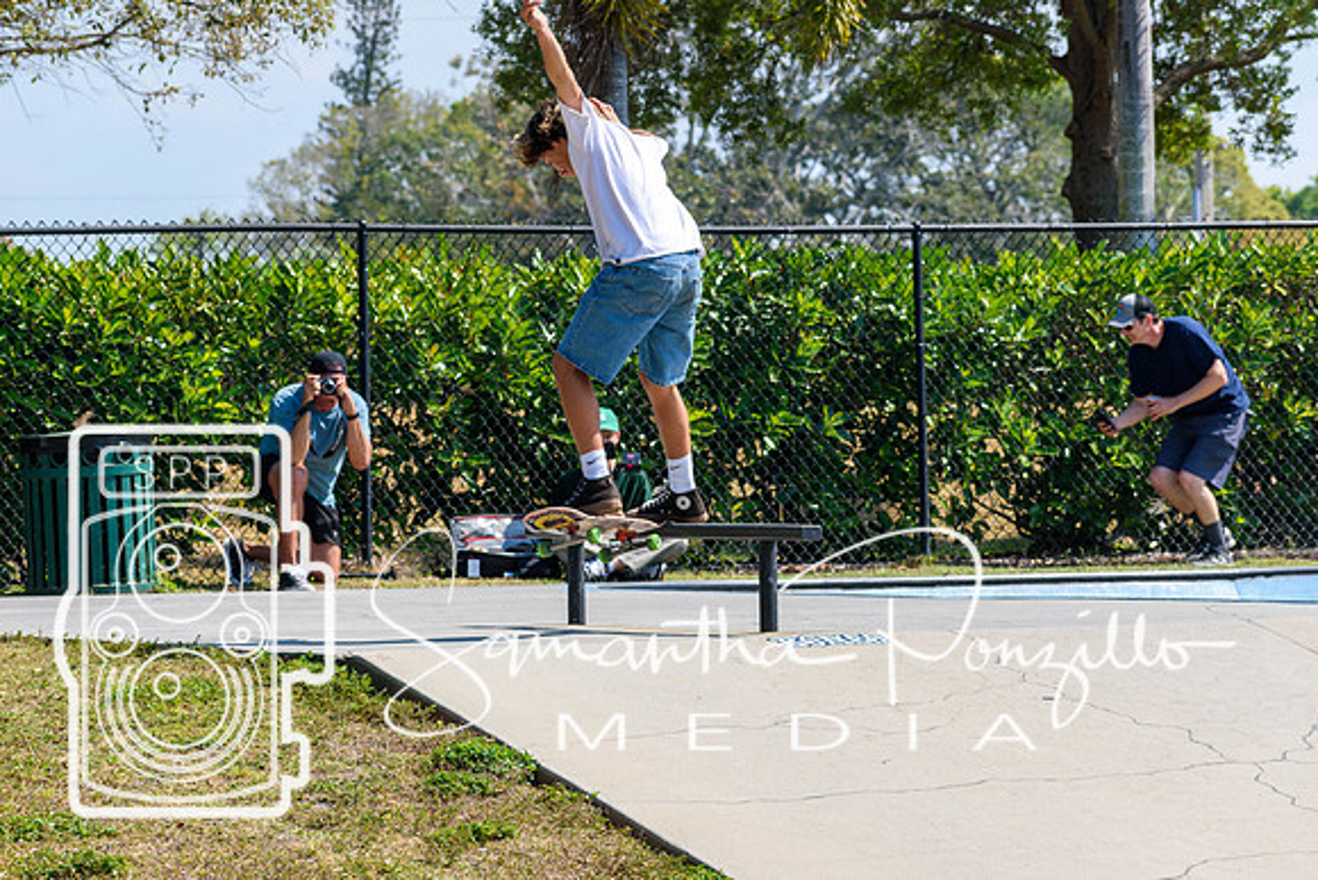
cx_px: 659
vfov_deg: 7.0
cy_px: 440
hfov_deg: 10.5
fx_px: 7141
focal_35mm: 195
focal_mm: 130
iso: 200
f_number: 7.1
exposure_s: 1/800
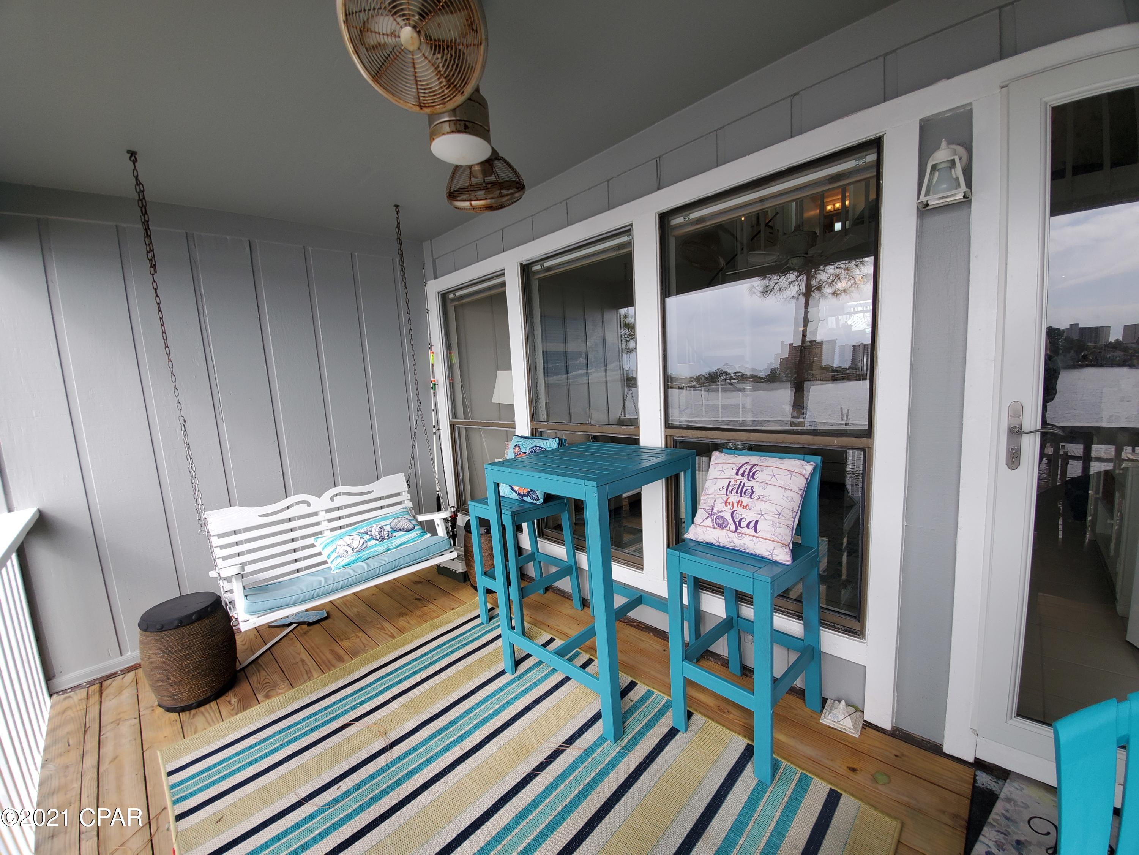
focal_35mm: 13
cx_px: 570
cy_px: 428
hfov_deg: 106.2
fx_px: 428
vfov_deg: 89.9
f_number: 2.2
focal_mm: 1.8
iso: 50
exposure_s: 1/305
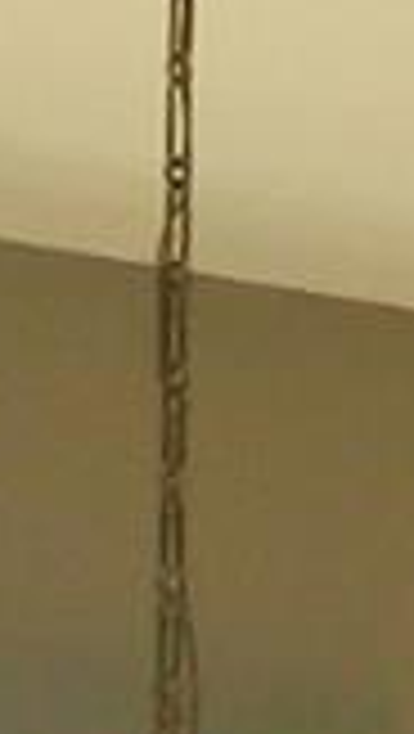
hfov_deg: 4.8
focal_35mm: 250
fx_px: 4866
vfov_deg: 7.9
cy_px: 1891
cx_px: 909
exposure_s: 1/100
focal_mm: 4.5
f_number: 3.1
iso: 110
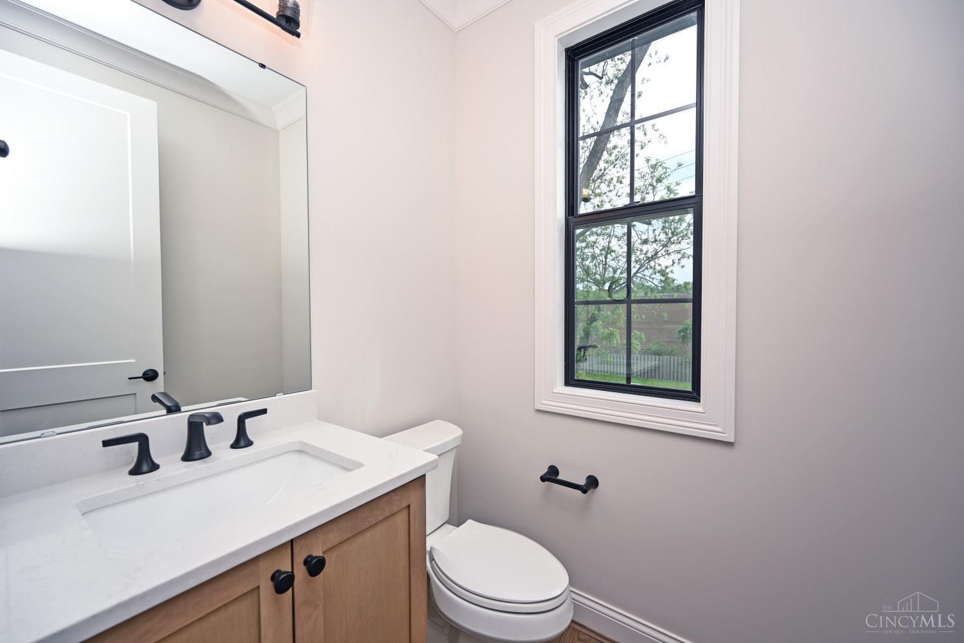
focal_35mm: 14
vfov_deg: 81.2
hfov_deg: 104.3
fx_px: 375
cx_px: 482
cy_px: 322
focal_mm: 14
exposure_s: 1/125
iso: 100
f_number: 5.6
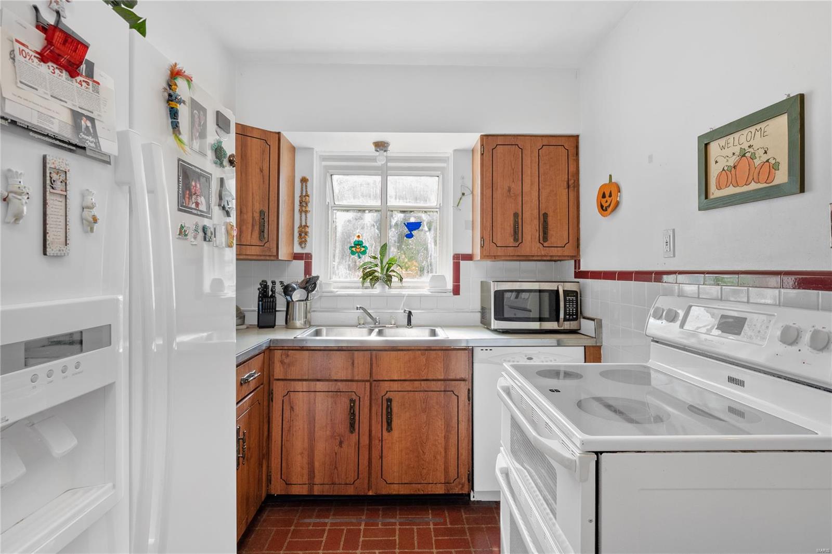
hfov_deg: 90.0
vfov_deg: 67.4
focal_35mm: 18
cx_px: 416
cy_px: 277
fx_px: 416
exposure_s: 1/13
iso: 400
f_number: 8
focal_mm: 9
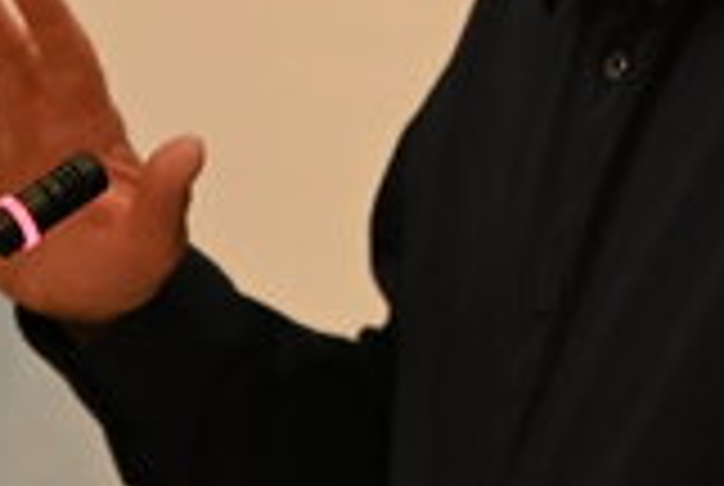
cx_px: 549
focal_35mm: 295
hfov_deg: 7.0
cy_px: -338
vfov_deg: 4.6
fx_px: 5944
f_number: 2.8
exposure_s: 1/50
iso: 1250
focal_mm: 62
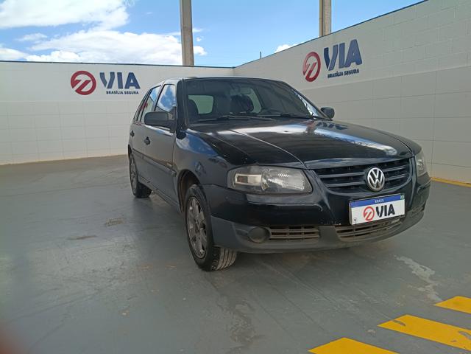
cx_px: 236
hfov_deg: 67.3
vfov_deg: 53.1
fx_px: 354
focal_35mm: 26
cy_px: 177
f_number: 1.8
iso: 143
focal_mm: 4.81
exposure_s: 1/929
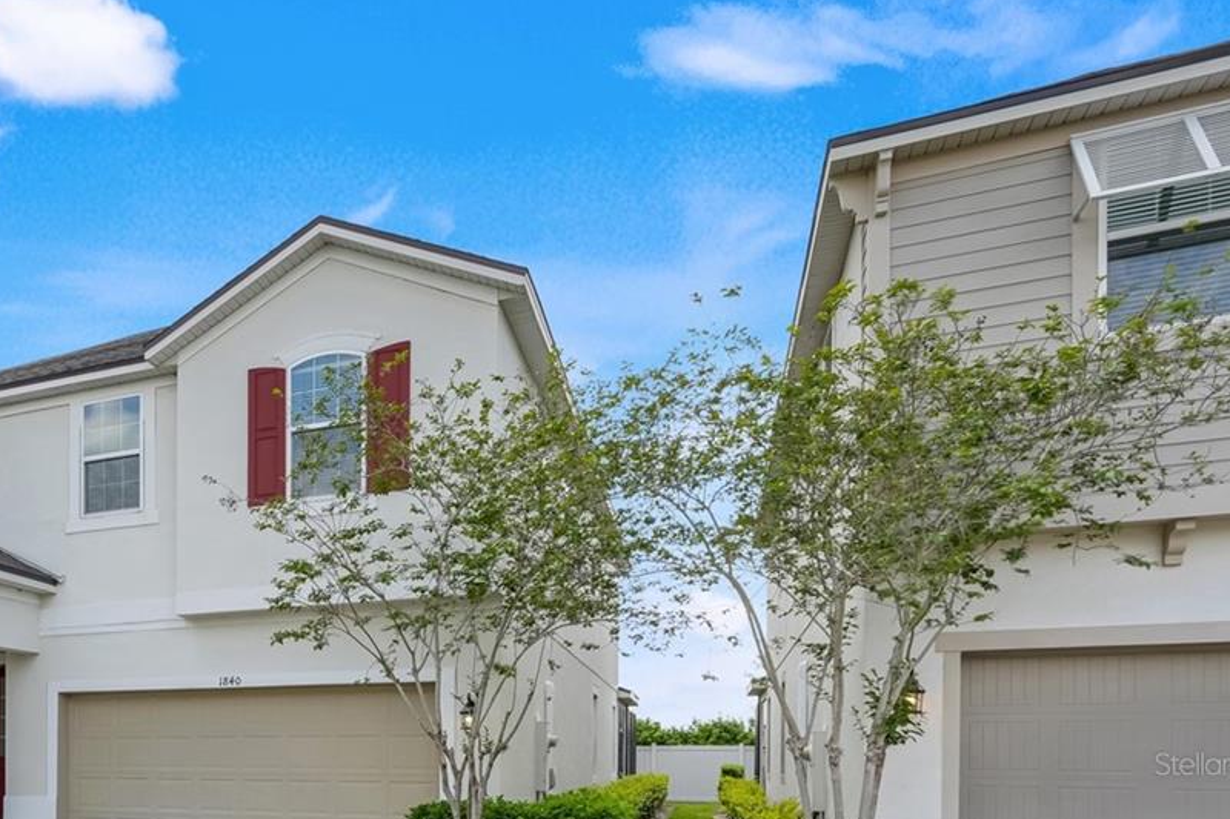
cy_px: 764
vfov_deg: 36.9
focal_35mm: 33
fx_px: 1127
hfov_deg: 49.2
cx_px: 62
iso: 250
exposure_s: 1/60
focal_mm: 16.5
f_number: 9
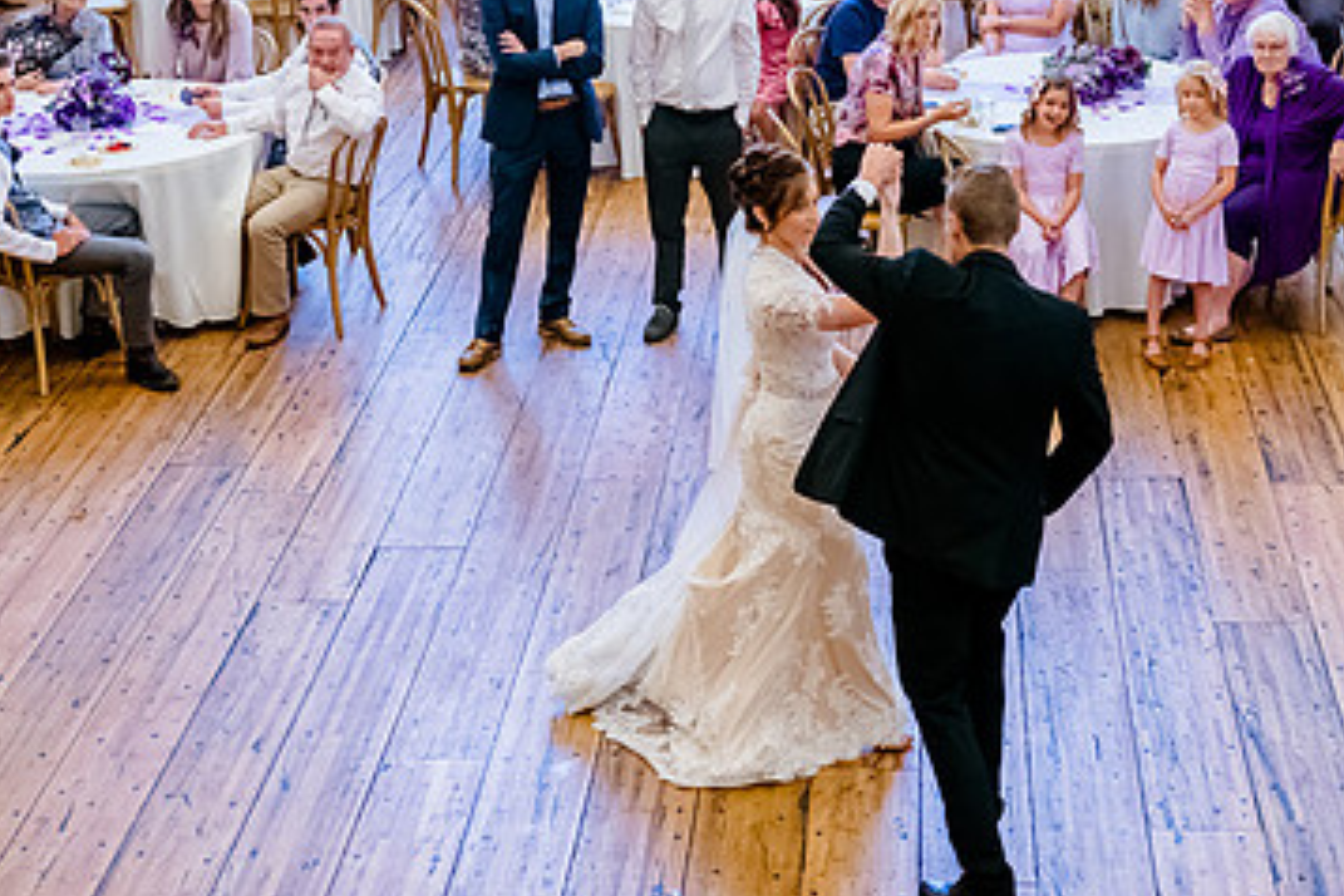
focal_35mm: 74
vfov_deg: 18.4
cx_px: 758
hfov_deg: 27.3
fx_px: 2762
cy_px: 306
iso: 3200
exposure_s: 1/640
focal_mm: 44
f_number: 3.2
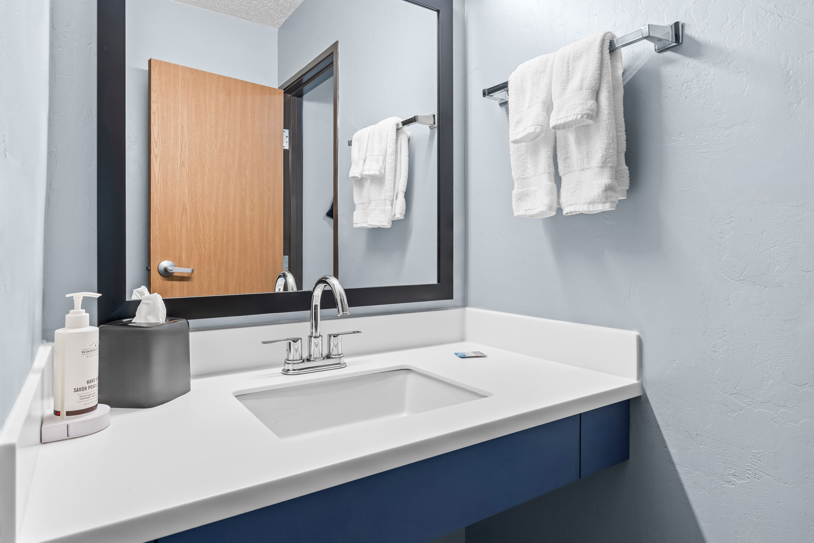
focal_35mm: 16
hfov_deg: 95.0
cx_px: 407
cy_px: 272
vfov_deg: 72.1
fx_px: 373
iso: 320
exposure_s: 1/3
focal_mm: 16.5
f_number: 8
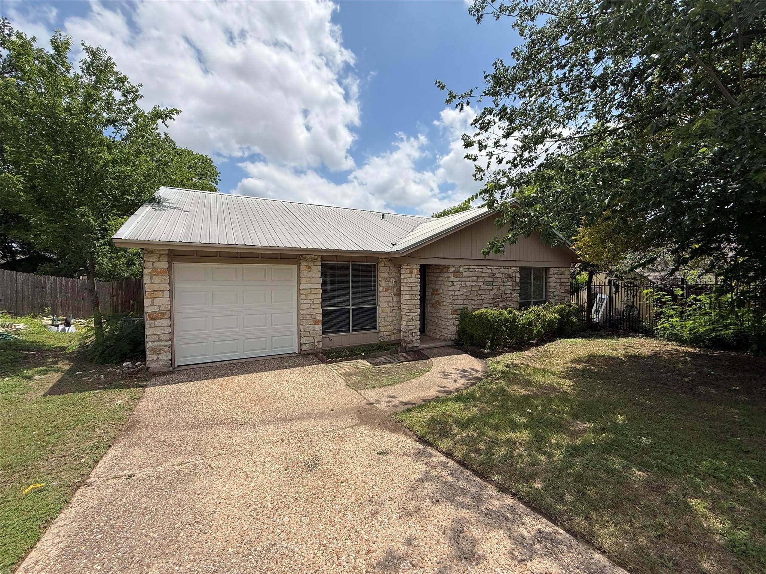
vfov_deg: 85.7
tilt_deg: -1.4
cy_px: 287
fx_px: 310
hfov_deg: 102.1
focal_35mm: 14
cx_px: 383
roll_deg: -1.7
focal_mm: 2.22
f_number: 2.2
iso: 50
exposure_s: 1/3125
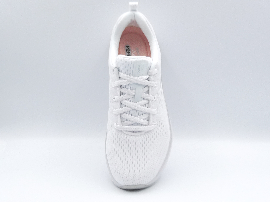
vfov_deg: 29.1
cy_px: 101
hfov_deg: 38.2
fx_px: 390
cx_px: 135
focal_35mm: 50
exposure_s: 1/250
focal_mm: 5.1
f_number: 4
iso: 100
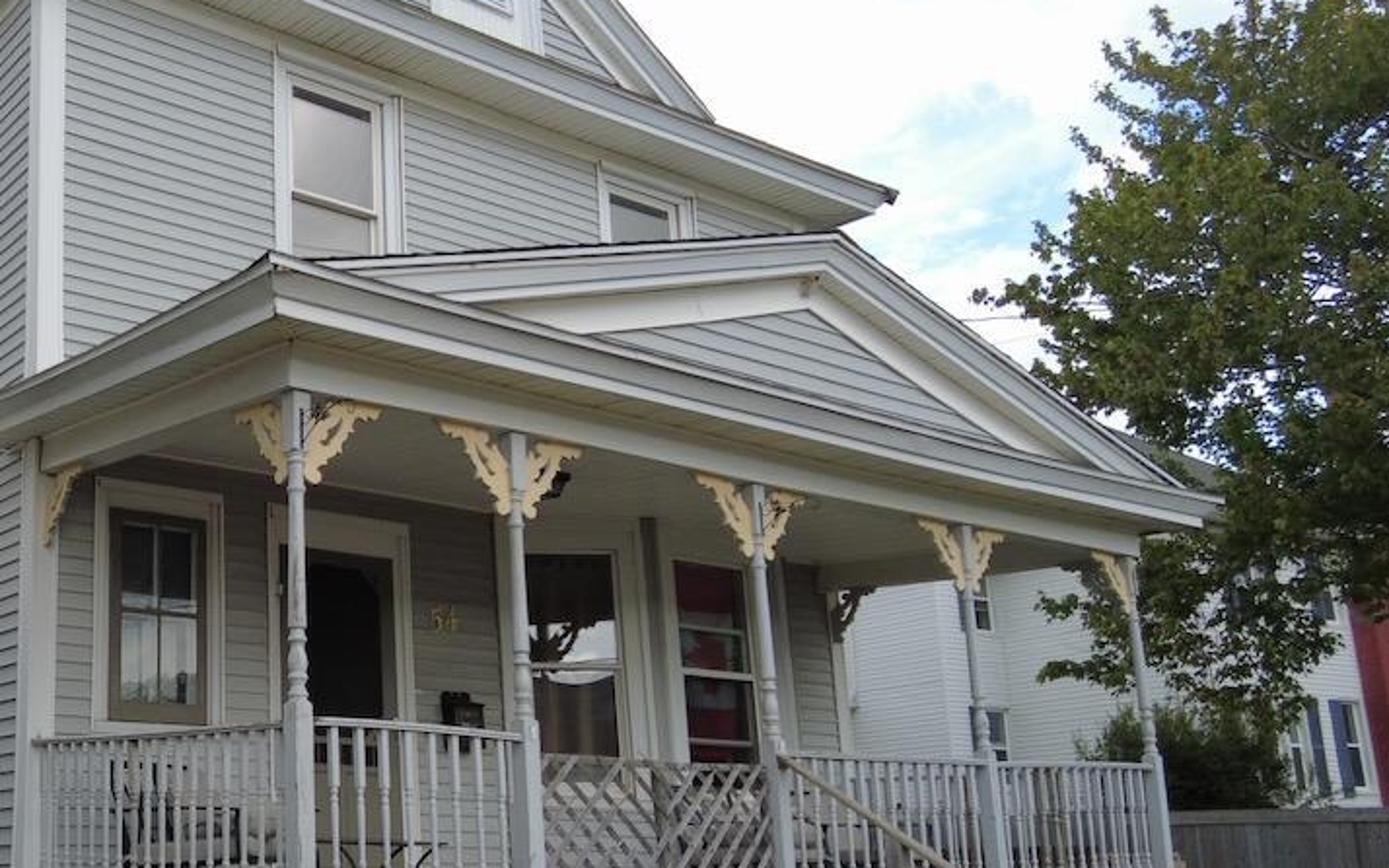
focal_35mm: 38
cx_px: 218
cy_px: 502
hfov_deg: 47.8
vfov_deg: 33.5
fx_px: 1438
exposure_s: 1/640
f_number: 1.8
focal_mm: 4.4
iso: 100
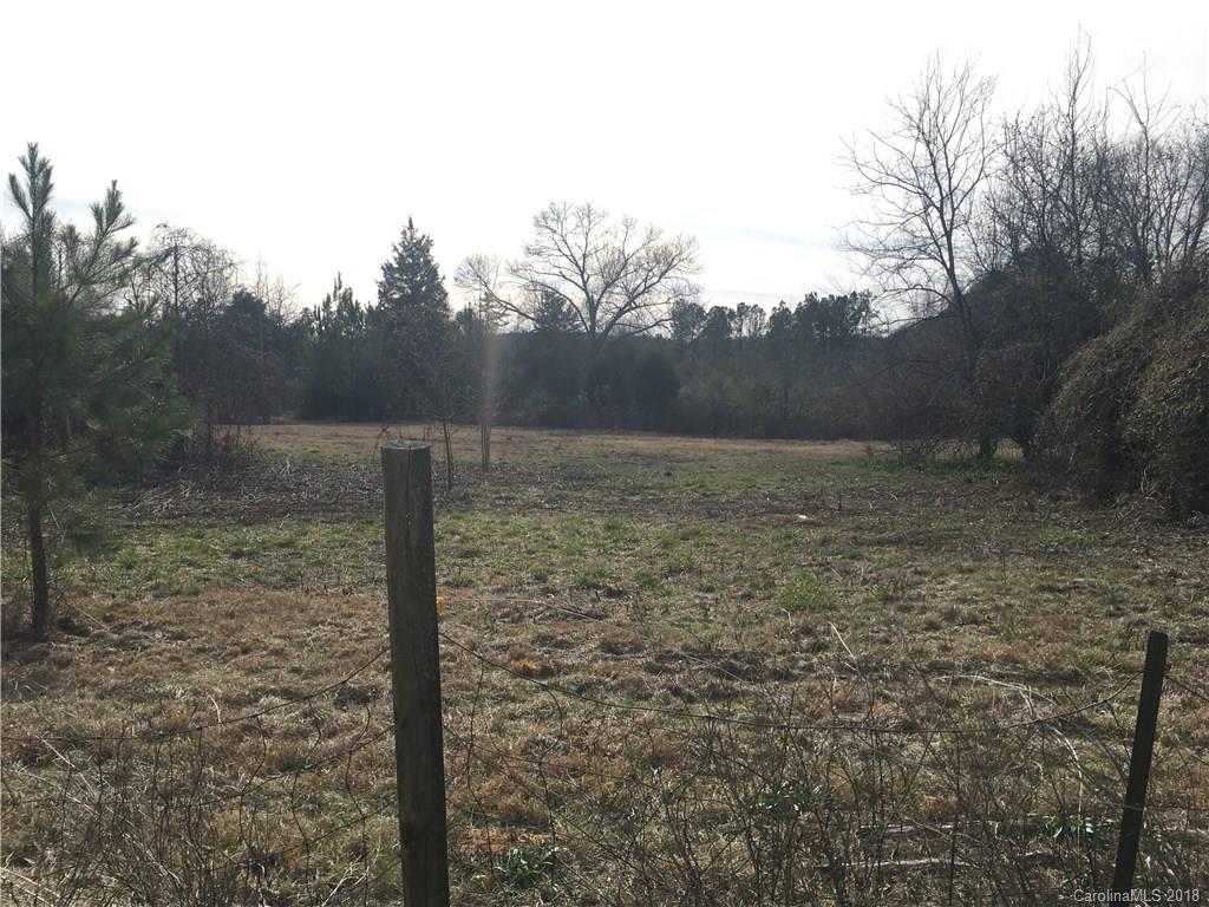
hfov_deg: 61.7
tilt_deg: -4.5
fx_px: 1013
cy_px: 454
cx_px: 604
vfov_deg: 48.2
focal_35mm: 29
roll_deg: +0.0
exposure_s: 1/1166
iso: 25
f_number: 2.2
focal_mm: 4.15
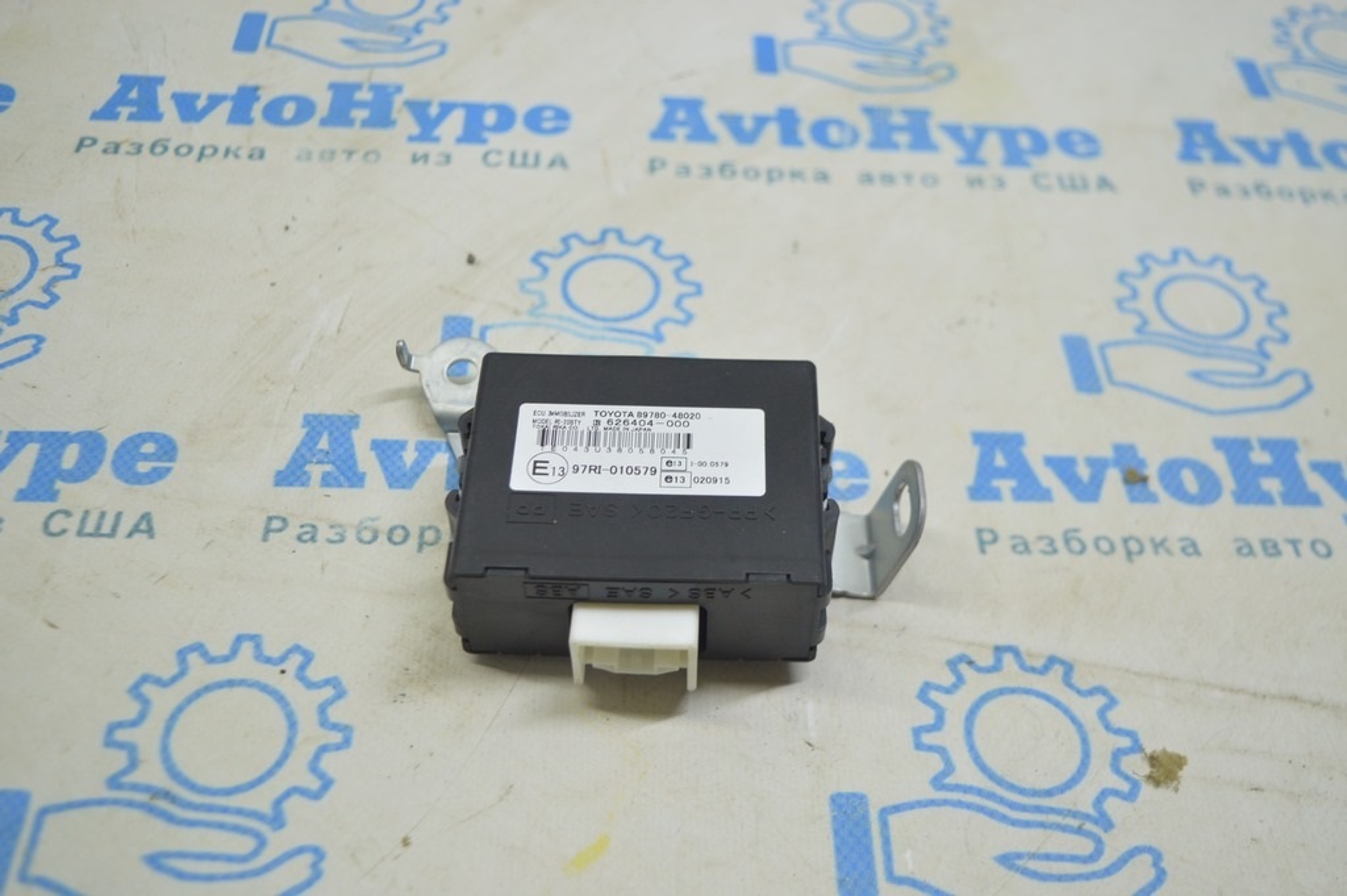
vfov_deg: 34.2
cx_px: 674
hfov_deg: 49.6
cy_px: 448
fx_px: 1458
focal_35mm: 39
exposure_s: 1/50
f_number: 4
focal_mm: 26
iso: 400
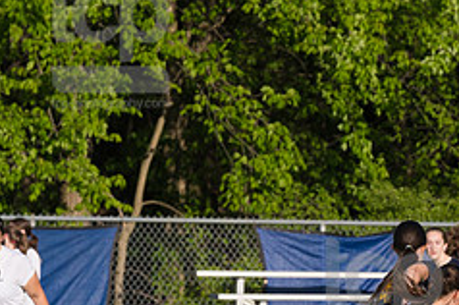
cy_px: 307
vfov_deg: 1.9
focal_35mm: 732
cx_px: 384
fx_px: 9320
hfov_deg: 2.8
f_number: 5.6
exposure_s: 1/1600
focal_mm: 200
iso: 250
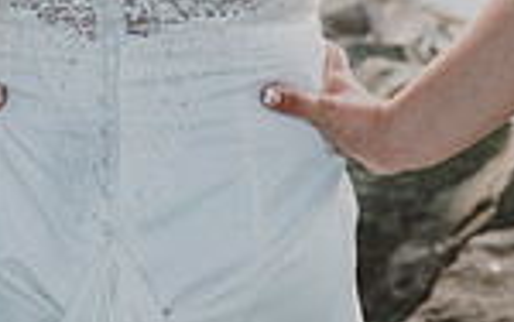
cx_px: 166
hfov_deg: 18.9
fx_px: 1542
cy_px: -58
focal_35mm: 110
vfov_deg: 11.7
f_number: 2.8
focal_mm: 36
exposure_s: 1/125
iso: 640
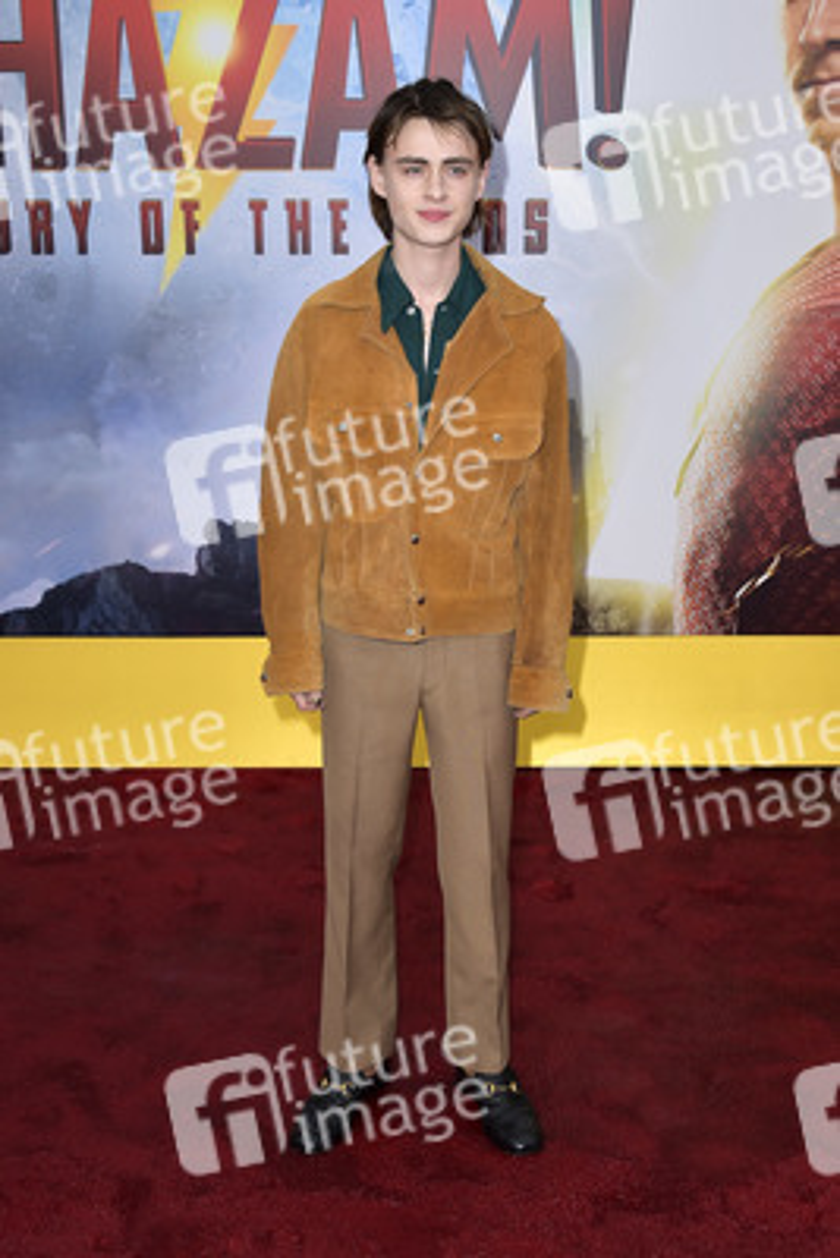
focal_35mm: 35
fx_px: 1224
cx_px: 420
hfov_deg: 37.9
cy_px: 629
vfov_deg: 54.4
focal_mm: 35
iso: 320
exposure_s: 1/250
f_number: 6.3
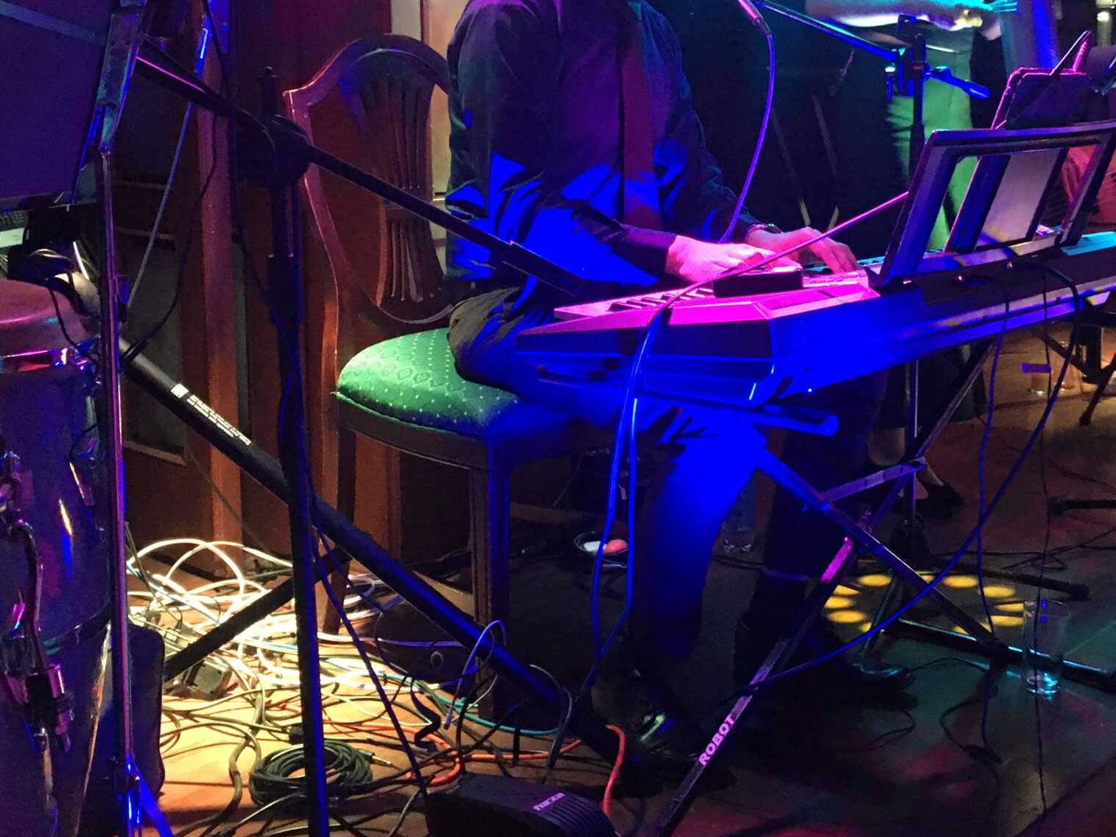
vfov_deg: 29.5
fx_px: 1580
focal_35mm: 49
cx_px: 765
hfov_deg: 38.4
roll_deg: -1.5
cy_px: 307
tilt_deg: -10.5
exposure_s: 1/15
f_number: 2.2
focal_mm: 4.15
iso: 320
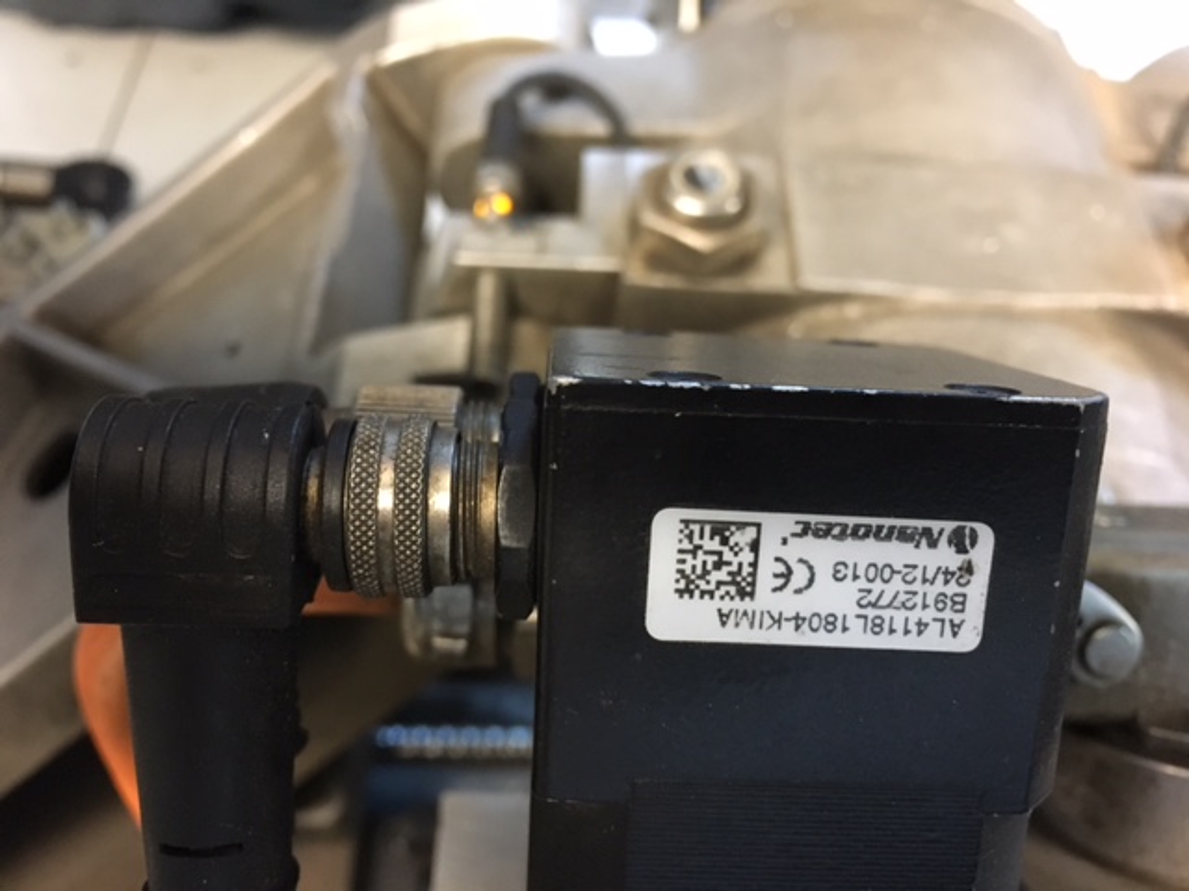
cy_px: 446
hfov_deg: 61.7
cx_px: 594
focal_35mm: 29
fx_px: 996
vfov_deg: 48.2
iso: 250
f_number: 2.2
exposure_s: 1/17
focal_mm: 4.15
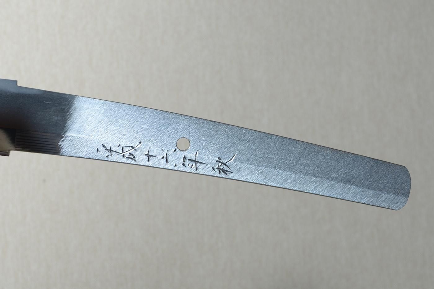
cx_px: 217
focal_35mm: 87
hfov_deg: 23.4
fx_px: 1048
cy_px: 144
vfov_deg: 15.7
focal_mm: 58
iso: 400
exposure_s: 1/2
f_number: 11
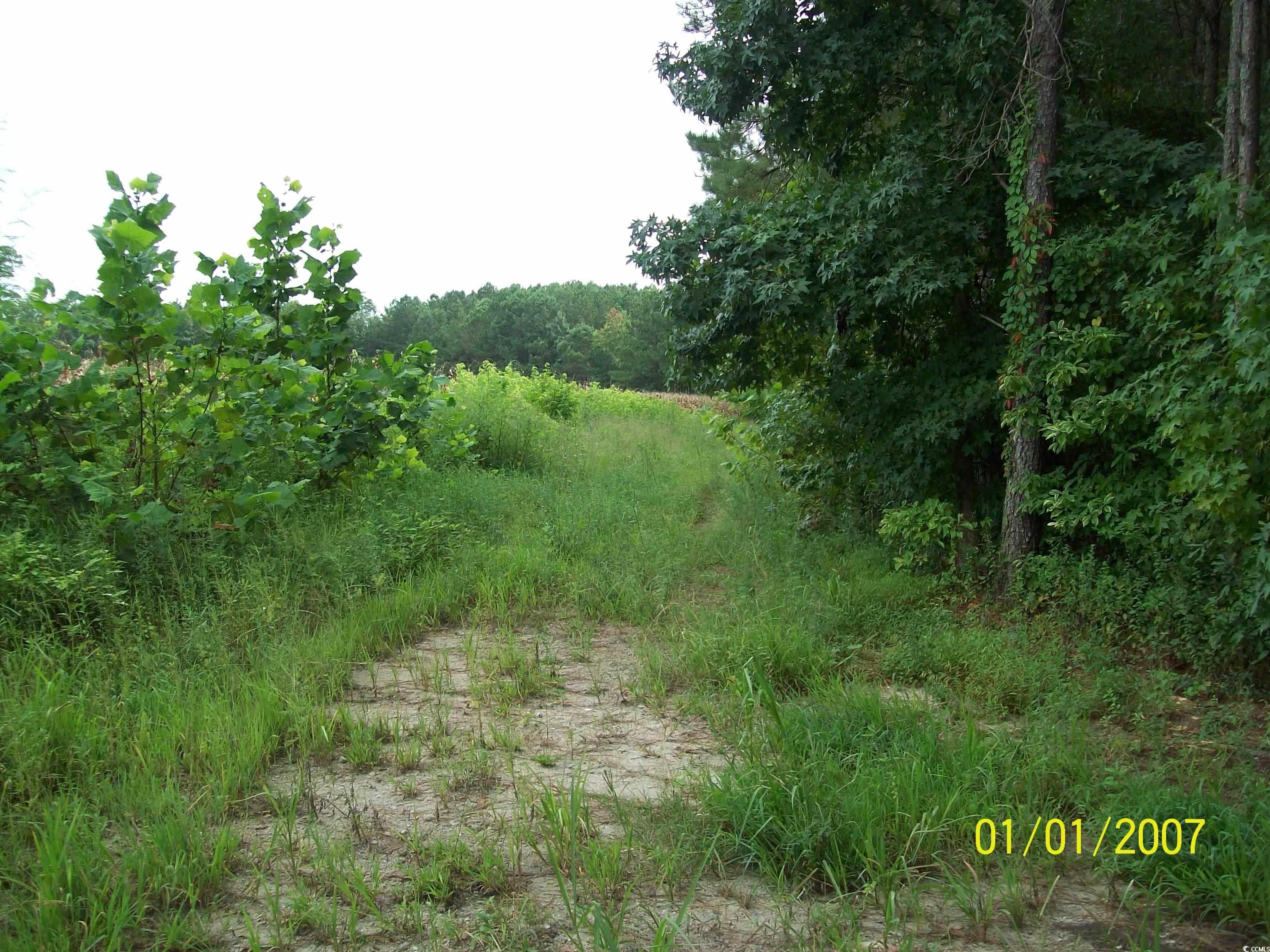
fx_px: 1321
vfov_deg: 39.7
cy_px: 476
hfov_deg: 51.4
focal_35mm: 36
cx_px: 635
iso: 80
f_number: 2.7
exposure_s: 1/429
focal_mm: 6
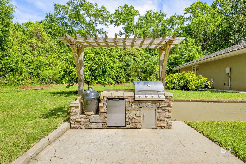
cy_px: 82
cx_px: 123
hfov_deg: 84.0
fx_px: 137
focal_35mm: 20
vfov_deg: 61.9
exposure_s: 1/320
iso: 400
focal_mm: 20
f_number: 11
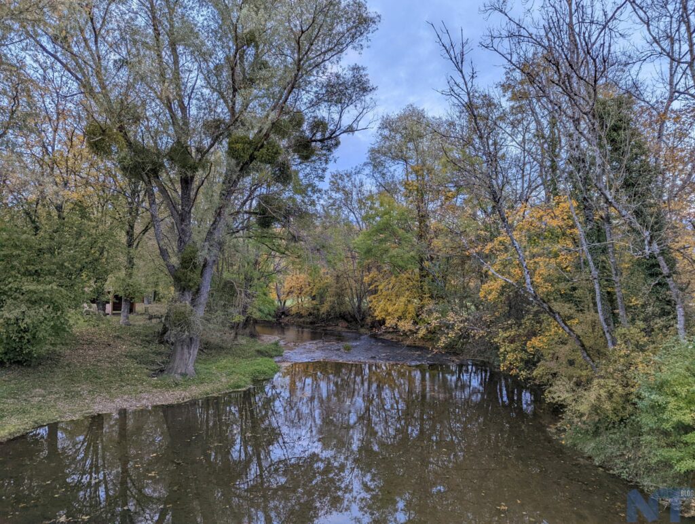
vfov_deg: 56.9
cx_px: 348
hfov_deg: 71.5
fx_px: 483
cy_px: 262
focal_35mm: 24
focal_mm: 6.81
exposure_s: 1/108
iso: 93
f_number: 1.85
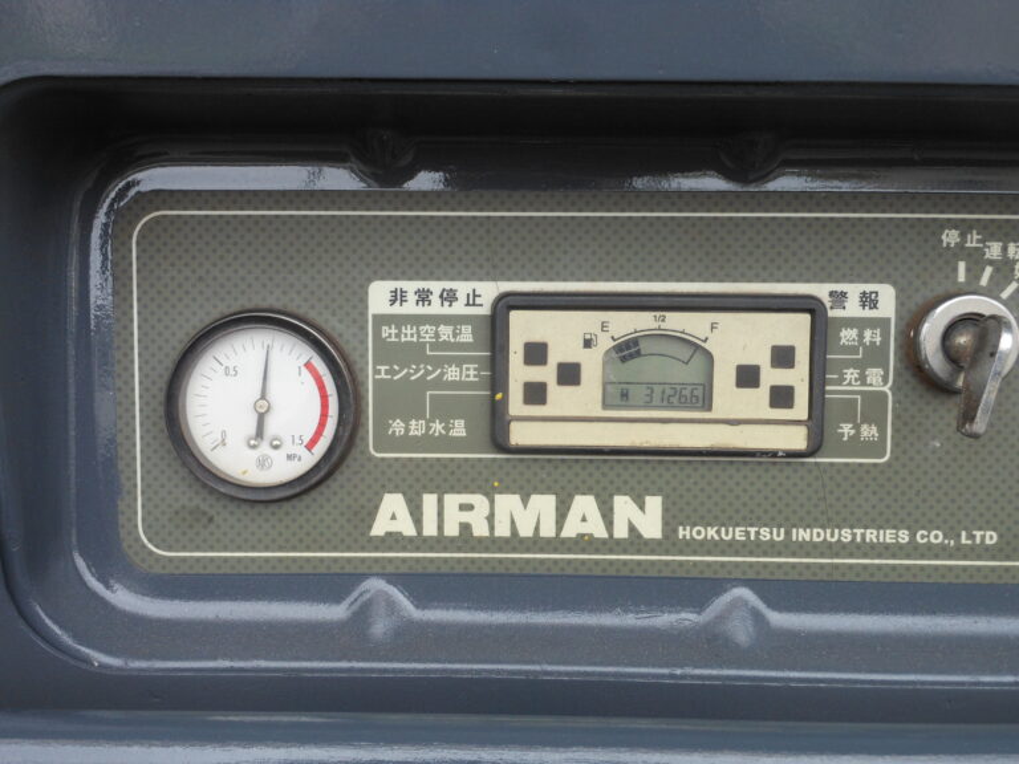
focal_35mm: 33
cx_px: 510
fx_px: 971
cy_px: 382
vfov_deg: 42.9
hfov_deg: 55.4
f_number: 4
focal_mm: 5.9
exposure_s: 1/125
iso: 125
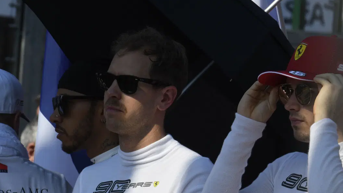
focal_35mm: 695
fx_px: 6321
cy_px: 107
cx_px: 192
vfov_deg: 1.7
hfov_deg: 3.1
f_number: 16
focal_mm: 390
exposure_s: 1/800
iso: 800
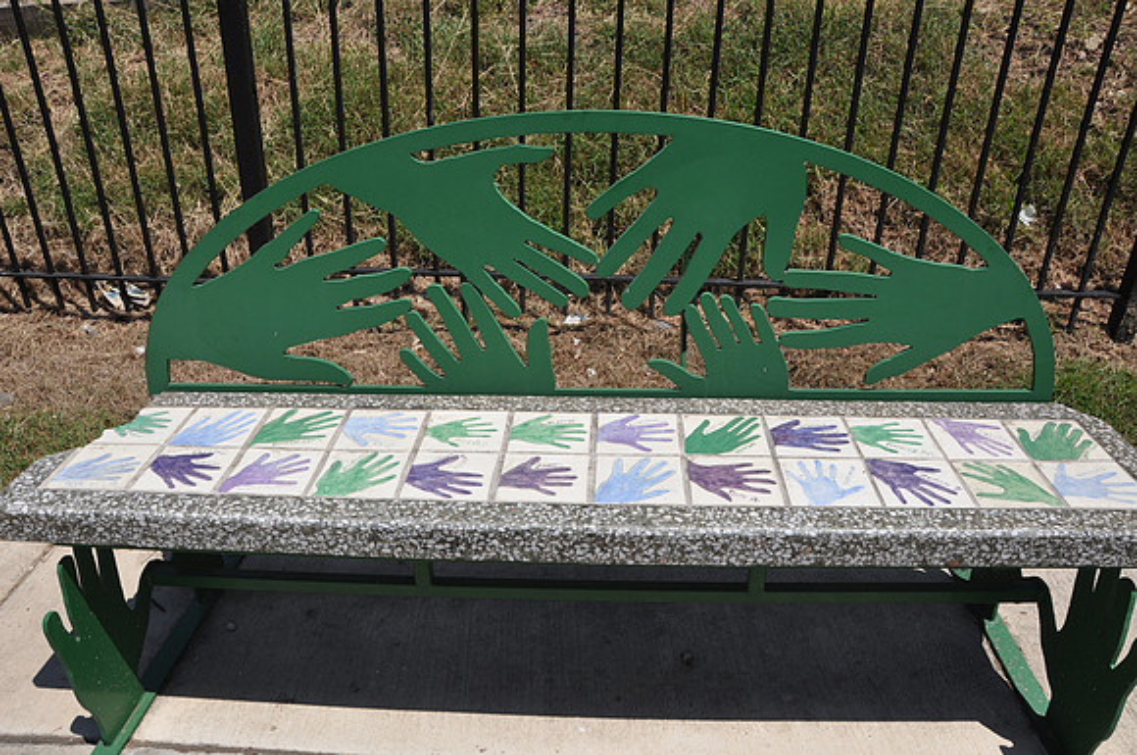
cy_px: 378
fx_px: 852
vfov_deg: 47.8
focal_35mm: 27
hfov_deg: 67.5
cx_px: 568
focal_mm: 18
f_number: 10
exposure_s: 1/400
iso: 200
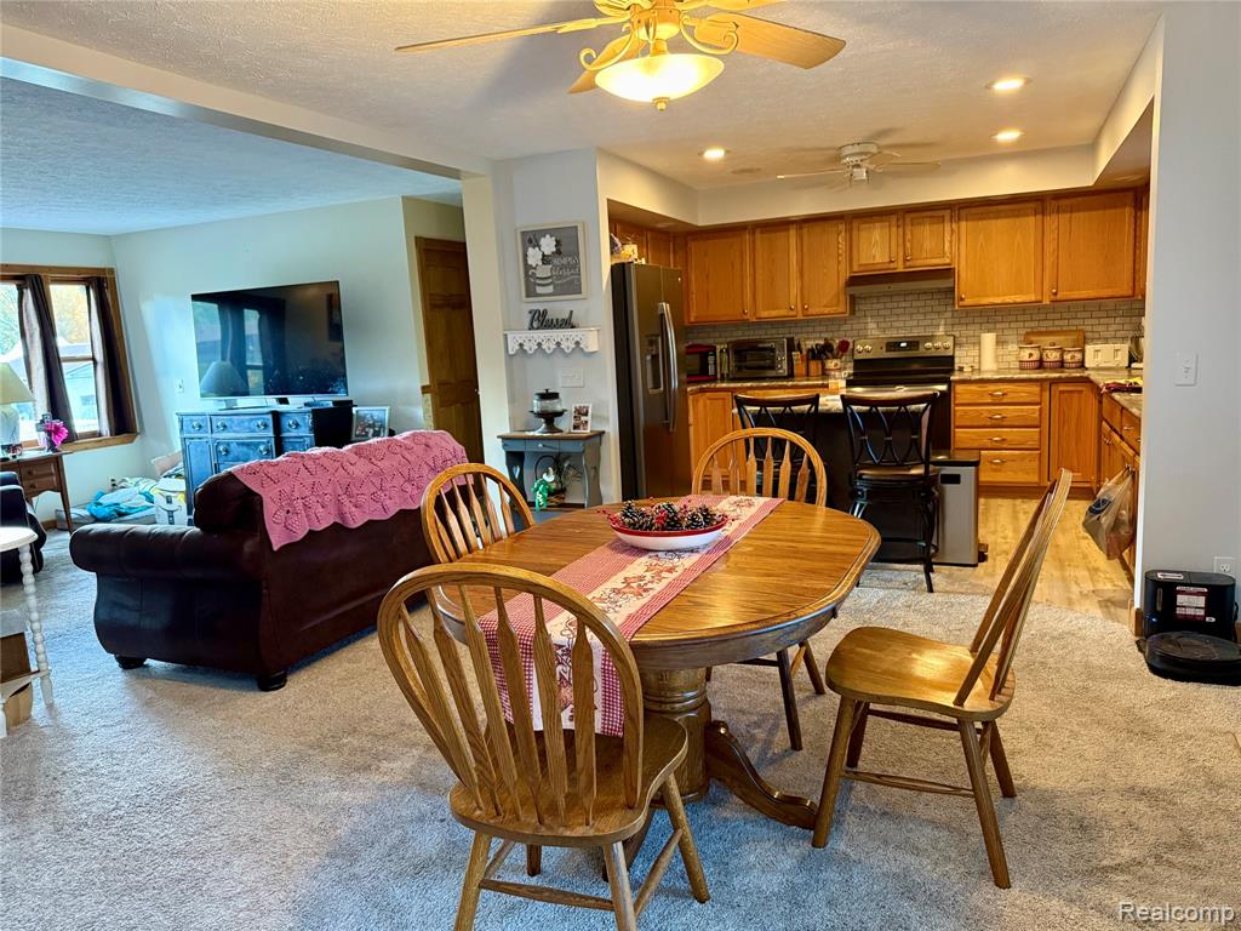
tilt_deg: -8.9
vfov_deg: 56.8
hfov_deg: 71.6
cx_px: 620
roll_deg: +3.3
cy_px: 466
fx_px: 860
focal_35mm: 24
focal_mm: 6.76
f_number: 1.78
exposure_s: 1/60
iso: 640
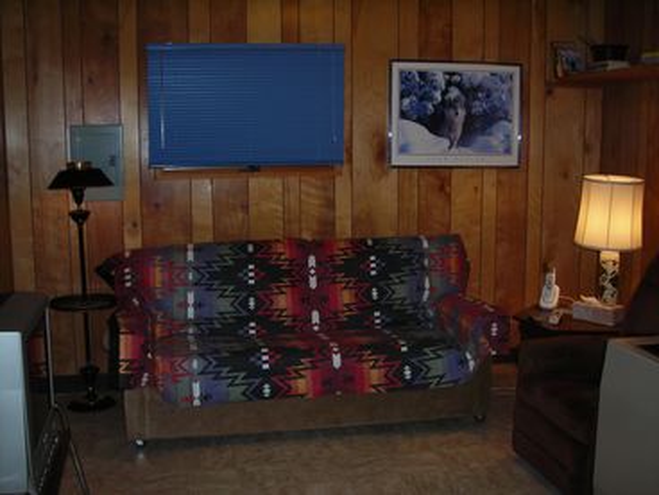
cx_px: 330
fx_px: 781
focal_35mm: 41
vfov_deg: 35.1
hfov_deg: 45.8
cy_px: 248
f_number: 3.3
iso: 110
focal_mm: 6.8
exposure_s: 1/60.1
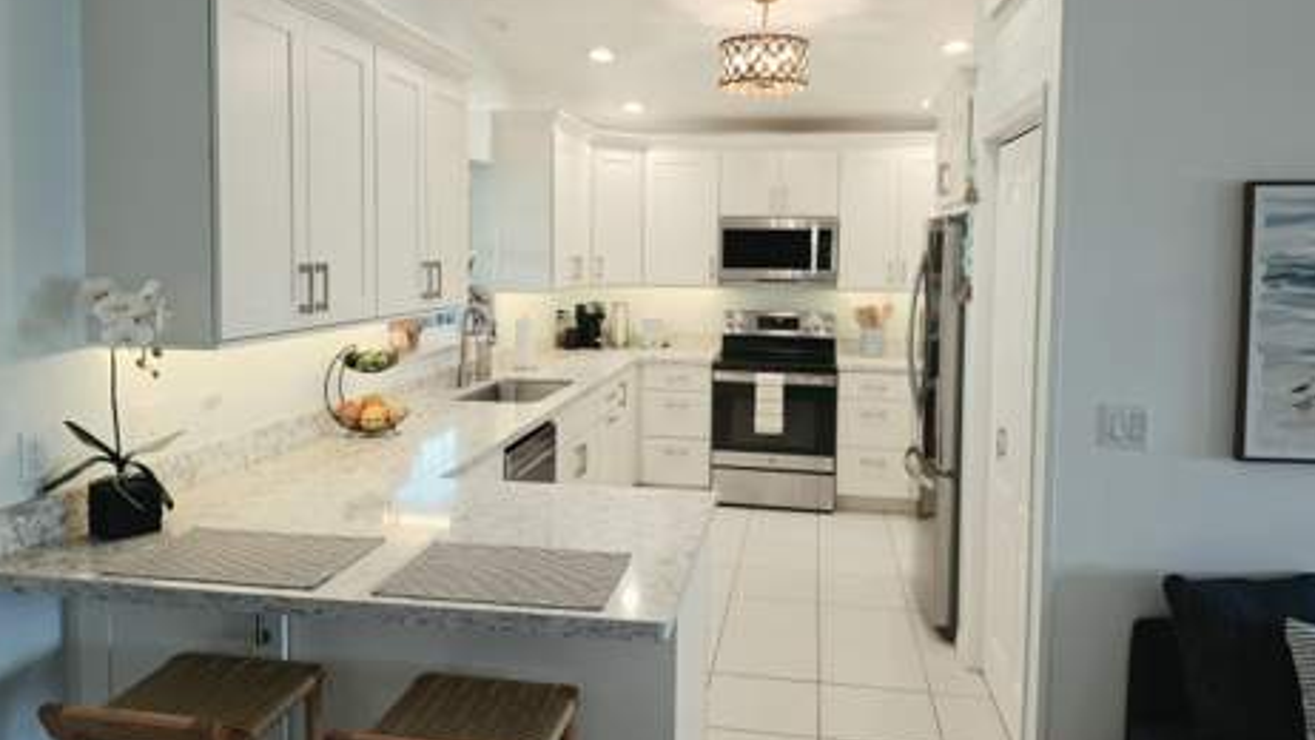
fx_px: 907
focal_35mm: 26
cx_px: 655
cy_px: 283
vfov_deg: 44.1
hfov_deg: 71.9
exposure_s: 1/120
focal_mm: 6.5
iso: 64
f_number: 1.4
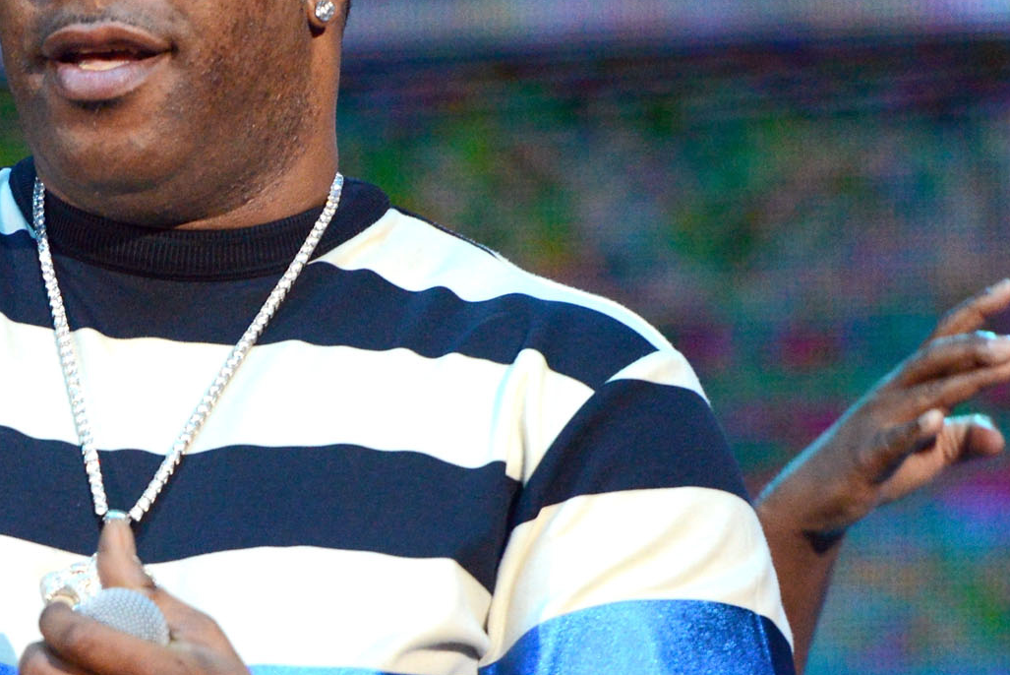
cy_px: 586
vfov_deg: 2.4
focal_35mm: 584
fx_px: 16393
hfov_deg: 3.5
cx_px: 176
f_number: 3.5
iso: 4000
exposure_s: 1/1000
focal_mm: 200
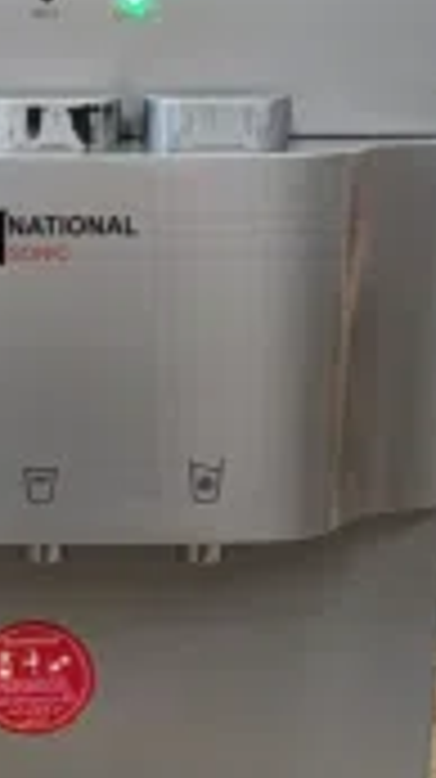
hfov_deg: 20.2
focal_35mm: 58
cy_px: 364
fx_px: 1195
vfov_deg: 36.0
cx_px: 27
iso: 788
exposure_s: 1/33.3
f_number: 1.6
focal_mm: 4.09
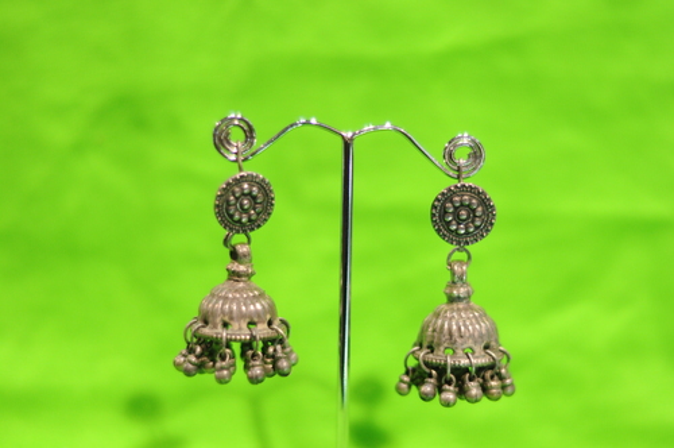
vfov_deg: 18.1
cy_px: 224
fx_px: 1402
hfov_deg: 27.0
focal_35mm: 75
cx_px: 337
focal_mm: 50
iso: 500
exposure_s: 1/200
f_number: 1.8
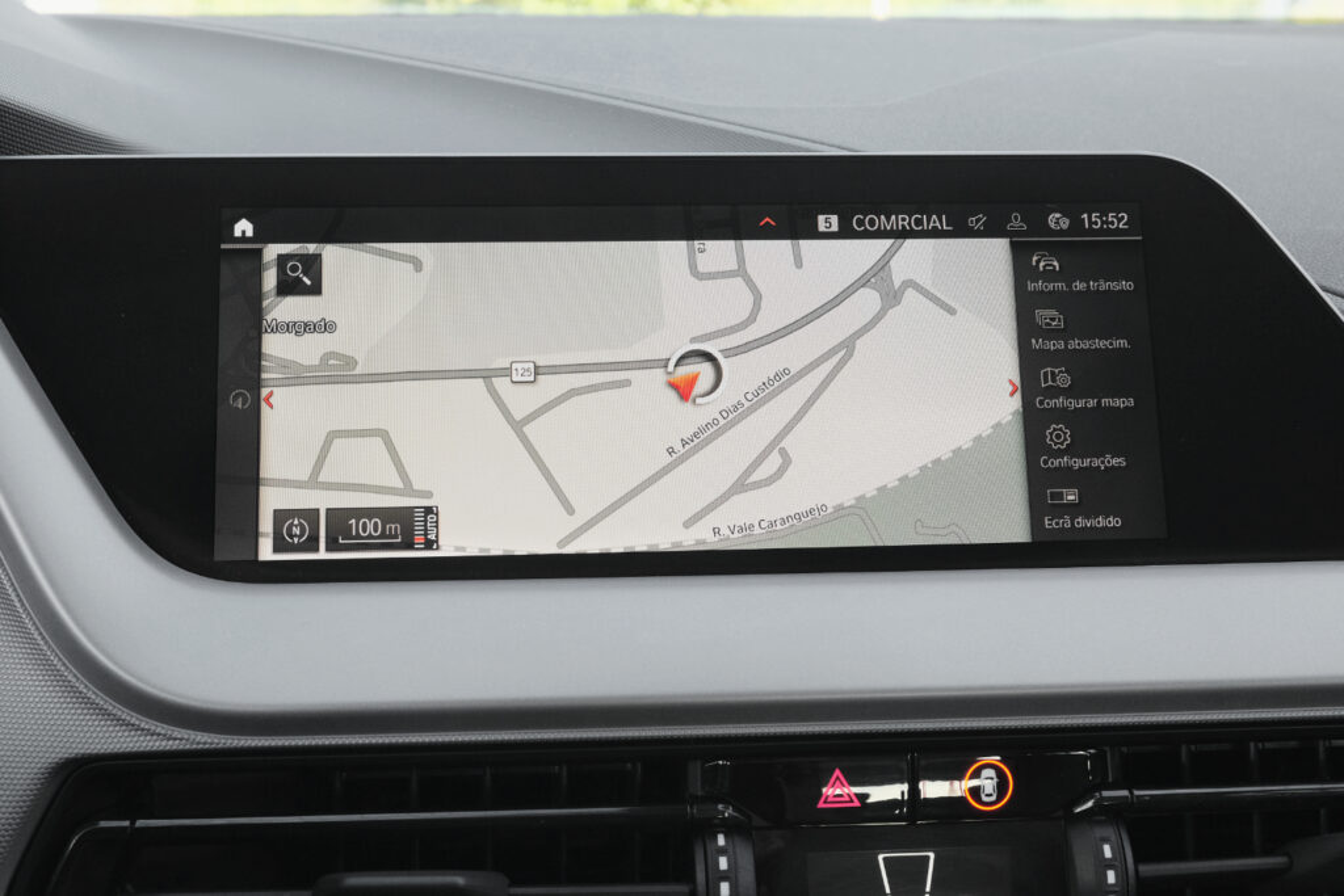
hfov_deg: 50.7
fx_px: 1419
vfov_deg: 35.1
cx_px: 672
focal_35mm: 38
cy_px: 448
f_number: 9
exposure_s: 1/160
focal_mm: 25.6
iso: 2000
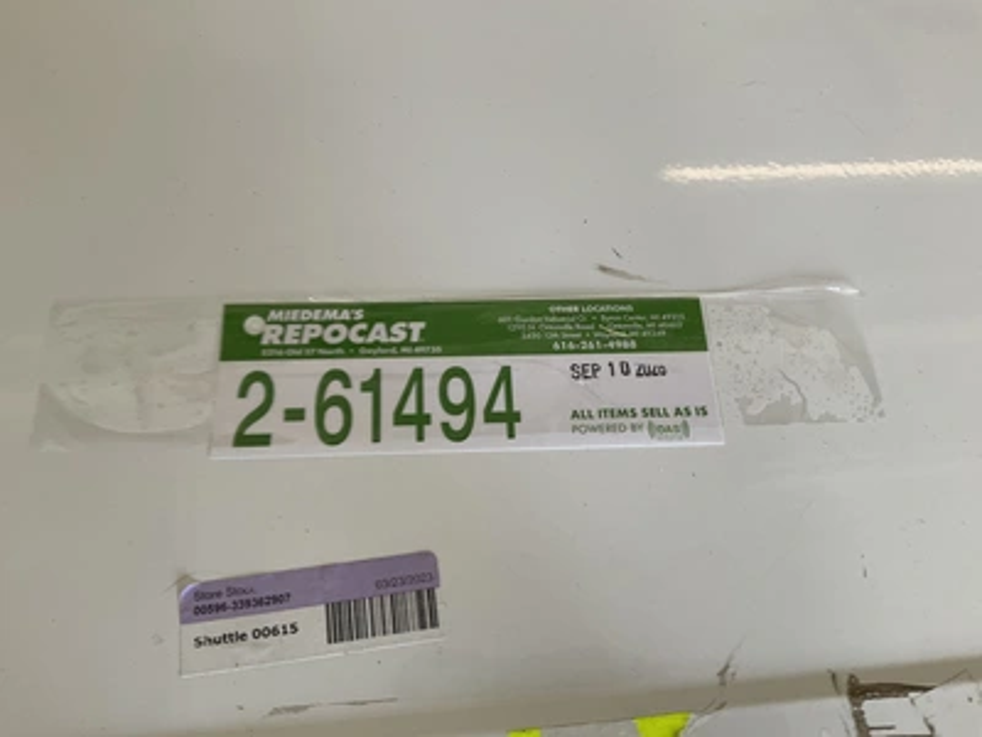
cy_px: 368
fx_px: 823
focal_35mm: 29
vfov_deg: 48.2
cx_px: 491
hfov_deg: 61.7
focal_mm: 3
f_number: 1.8
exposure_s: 1/120
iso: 32
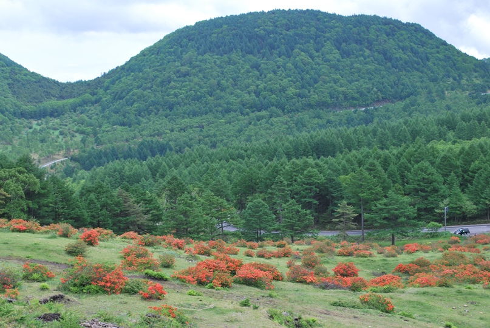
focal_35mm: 57
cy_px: 164
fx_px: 777
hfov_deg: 35.0
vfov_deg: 23.8
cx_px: 245
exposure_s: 1/250
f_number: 8
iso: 200
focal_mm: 38
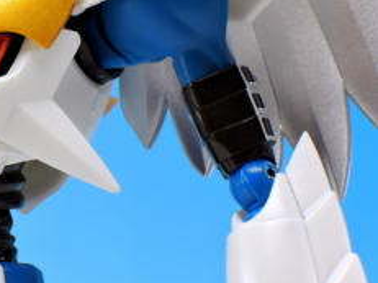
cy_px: 6
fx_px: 2838
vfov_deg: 5.7
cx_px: -29
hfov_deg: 7.6
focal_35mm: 260
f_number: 8
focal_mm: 25.5
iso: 80
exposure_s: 1/1.6
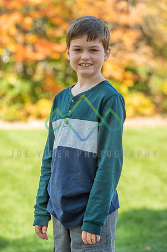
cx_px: 84
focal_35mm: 185
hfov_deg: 7.4
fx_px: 1290
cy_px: 126
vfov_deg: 11.1
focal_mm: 185
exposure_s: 1/60
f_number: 6.3
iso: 100
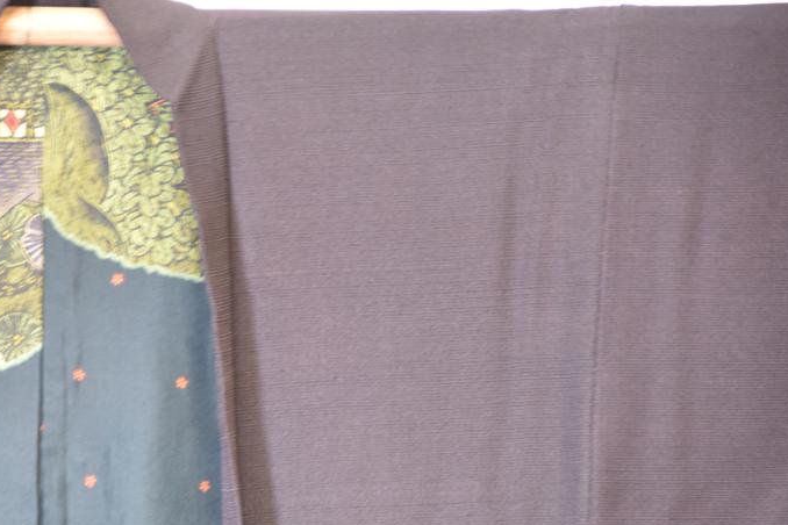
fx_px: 7354
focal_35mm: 336
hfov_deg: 6.1
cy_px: 419
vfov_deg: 4.1
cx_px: 169
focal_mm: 140
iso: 400
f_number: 5.6
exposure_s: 1/3
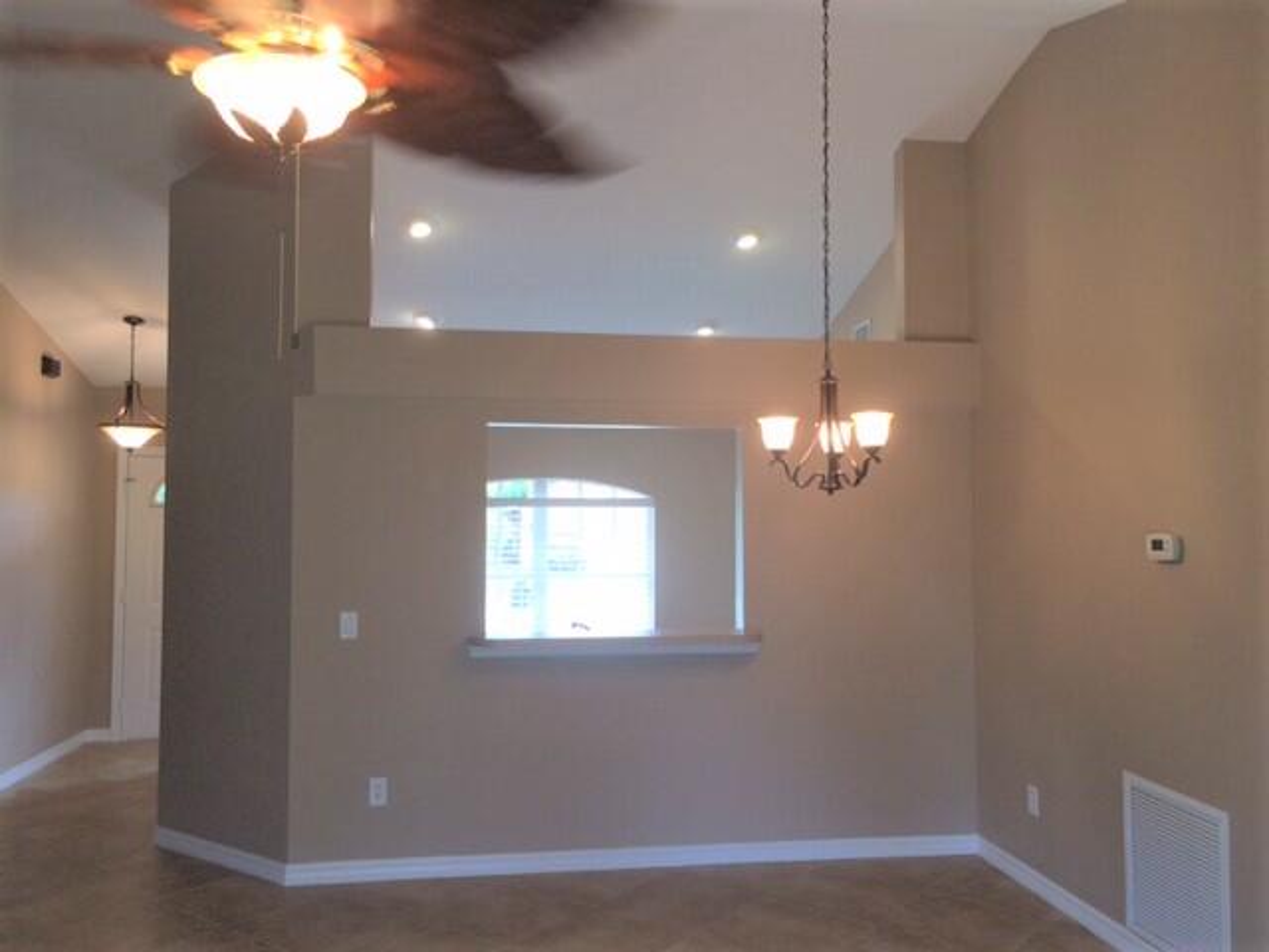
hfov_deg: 61.7
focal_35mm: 29
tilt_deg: +0.6
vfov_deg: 48.2
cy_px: 476
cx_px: 634
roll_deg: +1.4
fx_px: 1063
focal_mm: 4.15
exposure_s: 1/40
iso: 32
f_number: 2.2
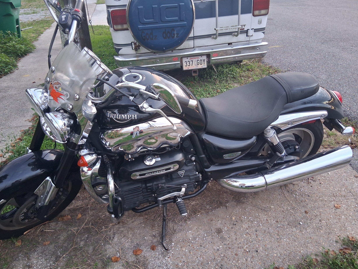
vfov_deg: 51.4
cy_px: 136
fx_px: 279
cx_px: 172
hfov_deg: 65.3
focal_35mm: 27
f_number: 1.8
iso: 400
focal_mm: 3.98
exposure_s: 1/60
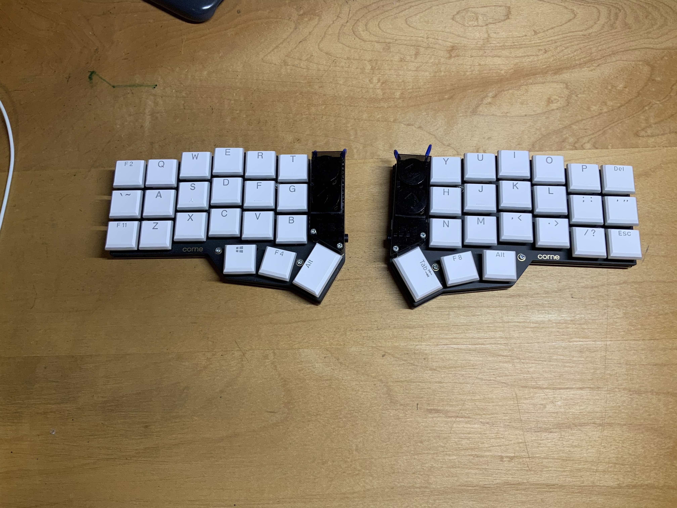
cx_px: 338
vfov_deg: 48.2
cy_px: 254
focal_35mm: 29
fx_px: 567
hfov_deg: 61.7
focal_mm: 3
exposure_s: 1/61
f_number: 1.8
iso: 32
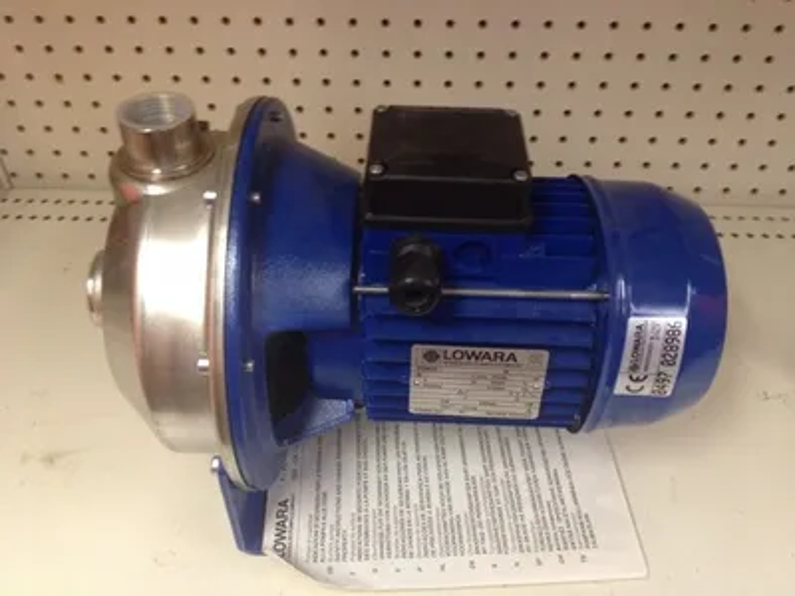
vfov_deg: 40.7
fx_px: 804
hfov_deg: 52.6
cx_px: 398
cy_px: 298
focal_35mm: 35
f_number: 2.4
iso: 80
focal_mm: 4.28
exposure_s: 1/20
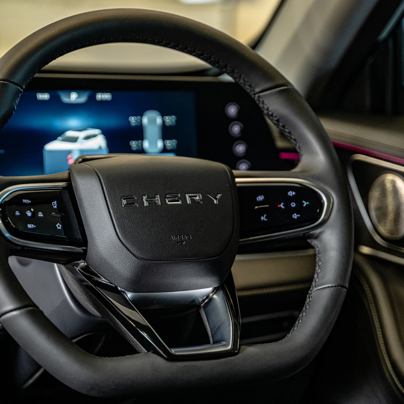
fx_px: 1056
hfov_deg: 21.6
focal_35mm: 80
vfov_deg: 21.7
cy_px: 201
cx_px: 170
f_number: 2.8
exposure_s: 1/125
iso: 1600
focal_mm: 62
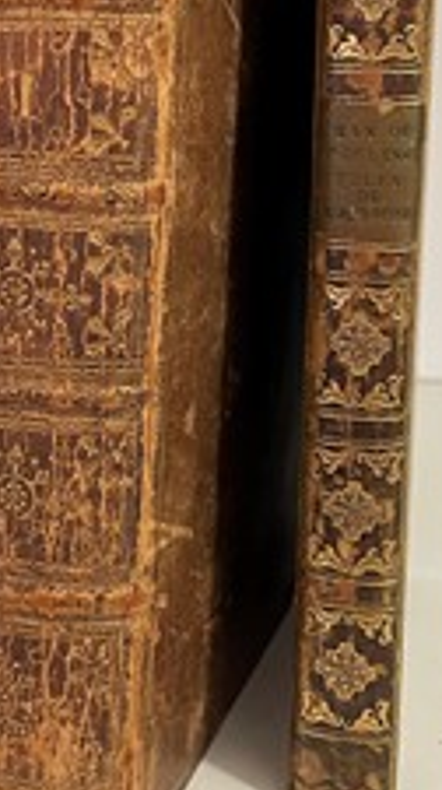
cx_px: 30
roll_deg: -0.4
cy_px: 221
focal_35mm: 63
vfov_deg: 32.9
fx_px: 1317
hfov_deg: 18.7
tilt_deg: -7.0
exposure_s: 1/50
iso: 320
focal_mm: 4.2
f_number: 1.6
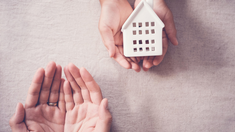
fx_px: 181
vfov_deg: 40.2
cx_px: 117
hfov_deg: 66.1
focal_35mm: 29
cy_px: 68
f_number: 5
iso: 800
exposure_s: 1/50
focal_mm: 18.2
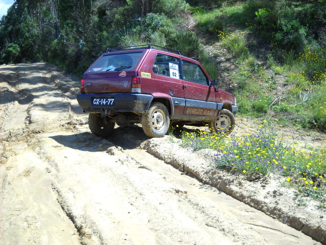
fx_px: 386
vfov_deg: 35.1
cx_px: 163
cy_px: 122
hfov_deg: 45.8
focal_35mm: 41
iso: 64
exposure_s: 1/369
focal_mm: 6.72
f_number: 3.1
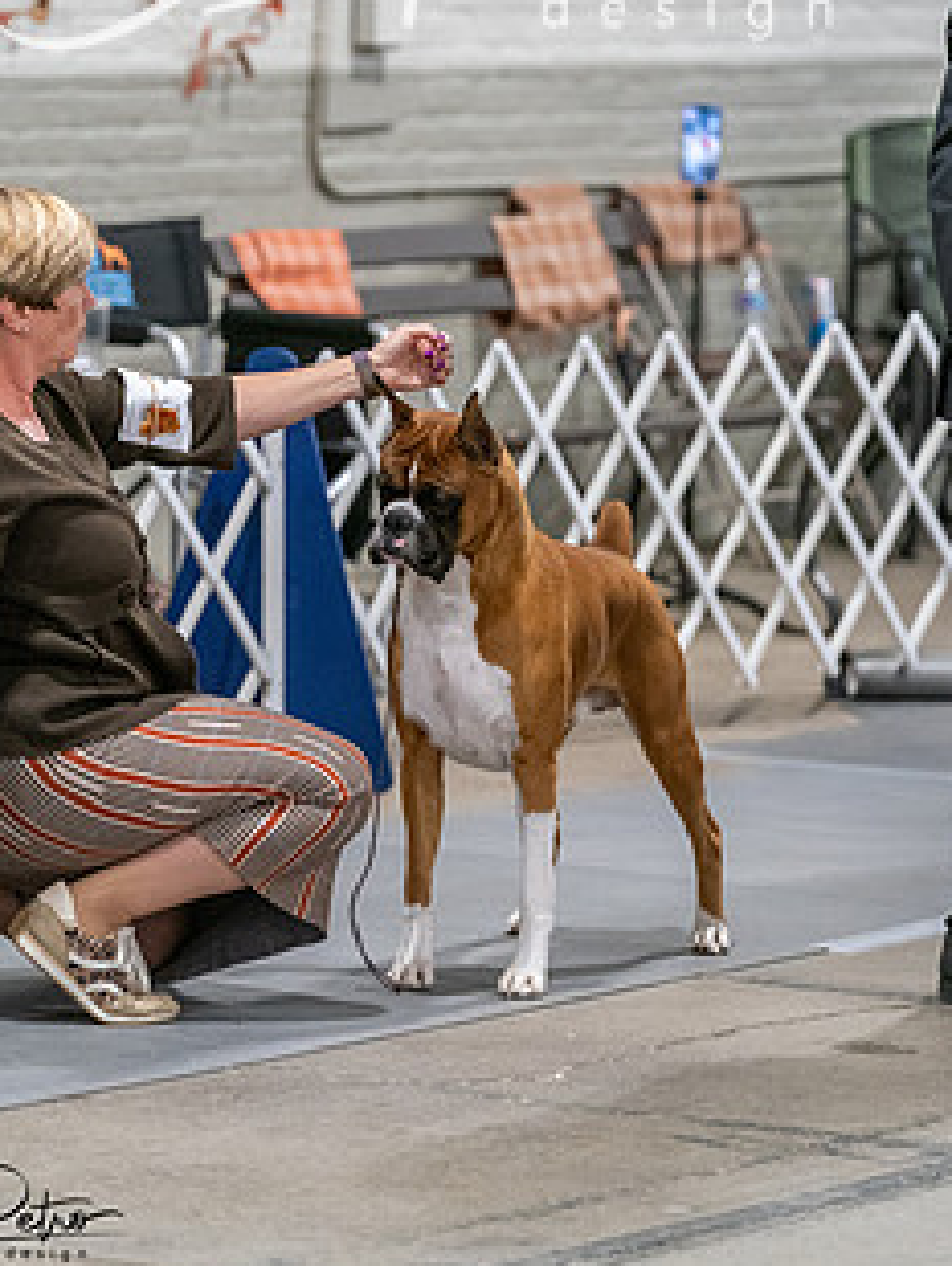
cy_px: 412
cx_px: 437
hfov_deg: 5.9
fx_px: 9301
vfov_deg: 7.8
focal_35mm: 254
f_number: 3.5
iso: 6400
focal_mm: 182
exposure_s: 1/250
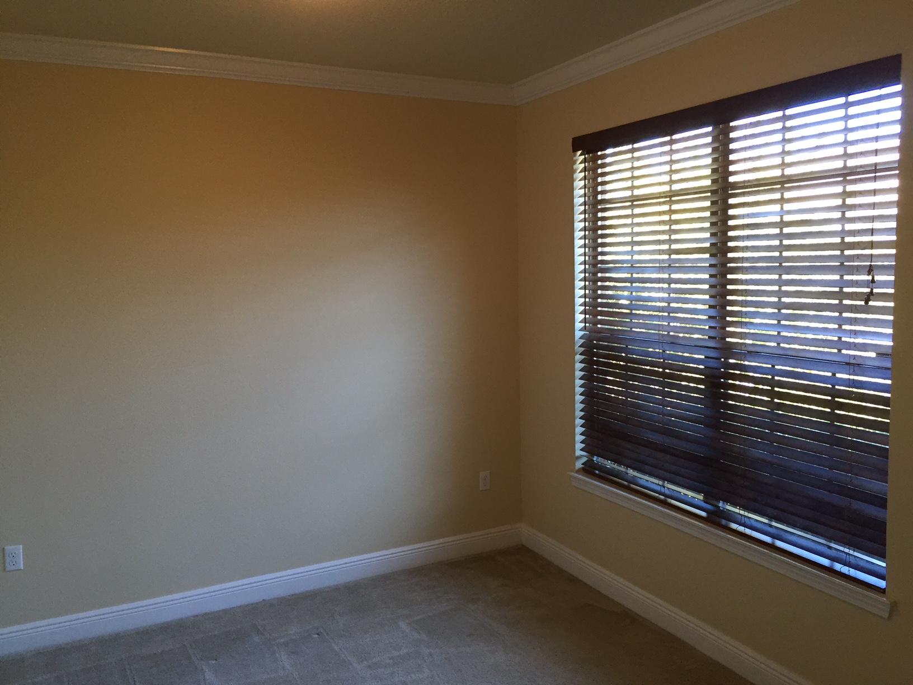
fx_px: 765
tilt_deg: -6.1
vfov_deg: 48.2
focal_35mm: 29
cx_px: 456
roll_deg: +0.5
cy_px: 342
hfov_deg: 61.7
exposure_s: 1/30
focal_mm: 4.15
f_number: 2.2
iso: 50
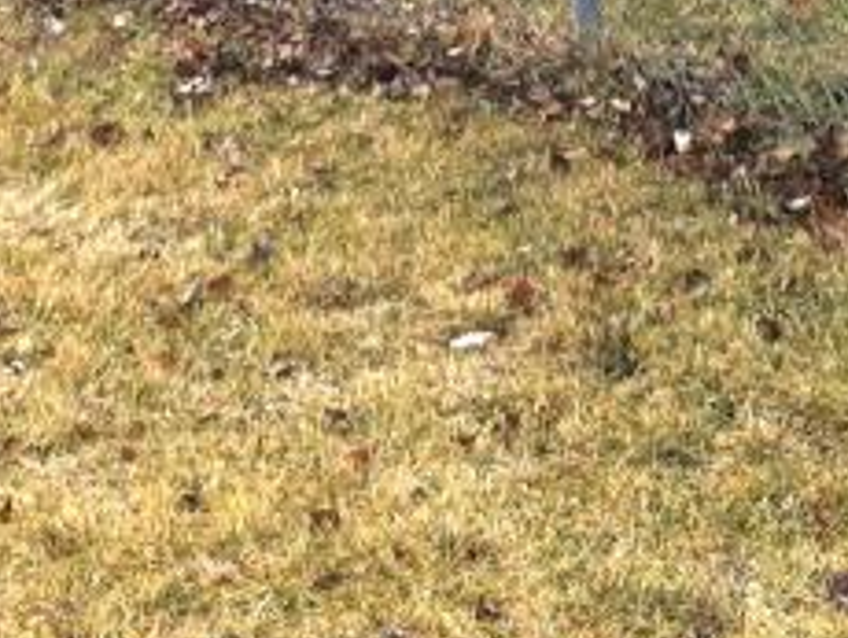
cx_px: 380
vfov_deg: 9.1
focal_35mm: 156
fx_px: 3826
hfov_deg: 12.6
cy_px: -489
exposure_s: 1/887
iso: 80
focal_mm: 3.85
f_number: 2.8
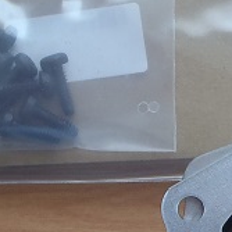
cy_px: 201
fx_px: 1122
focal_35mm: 148
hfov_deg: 11.8
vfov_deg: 11.7
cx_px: 133
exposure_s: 1/30
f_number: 3.5
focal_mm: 5
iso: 80
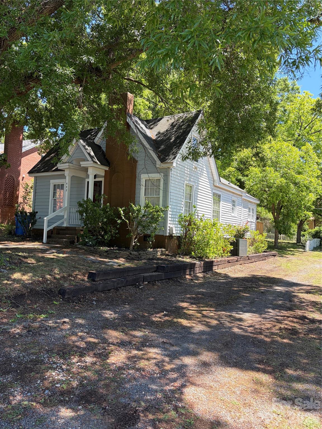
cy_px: 214
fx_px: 322
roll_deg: -2.9
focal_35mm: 26
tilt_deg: +2.4
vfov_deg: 67.3
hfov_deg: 53.1
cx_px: 161
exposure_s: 1/552
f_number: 1.6
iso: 64
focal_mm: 5.96
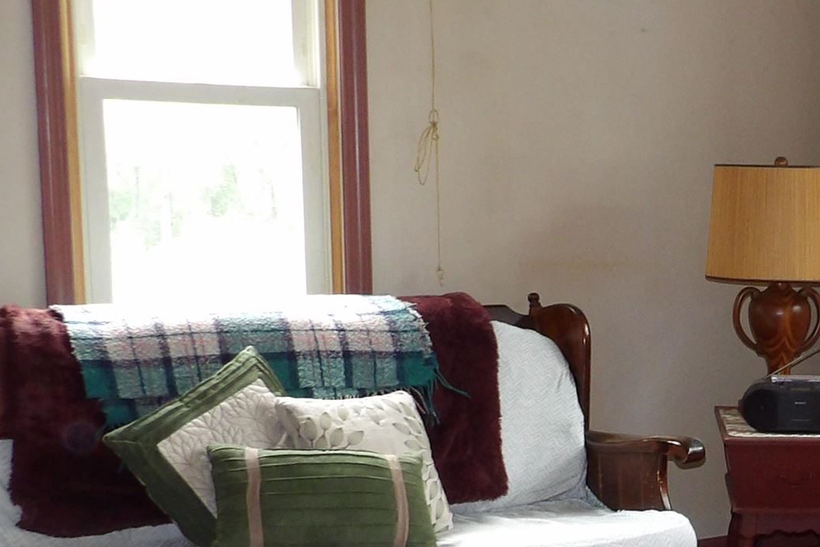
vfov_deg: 18.4
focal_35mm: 73
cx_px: 904
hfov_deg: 25.6
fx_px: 1663
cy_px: 496
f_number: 3.2
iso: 181
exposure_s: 1/33
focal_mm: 4.3
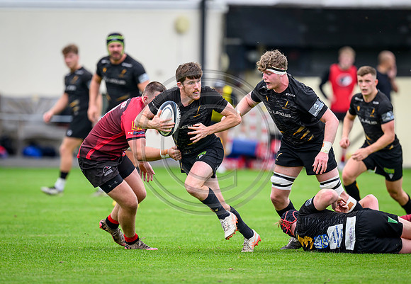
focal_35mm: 598
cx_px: 208
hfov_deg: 3.4
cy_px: 122
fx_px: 6900
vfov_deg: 2.4
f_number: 3.5
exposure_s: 1/1600
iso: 500
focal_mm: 400
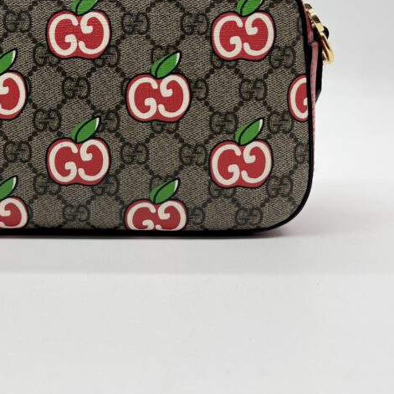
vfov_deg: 33.2
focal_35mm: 50
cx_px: 74
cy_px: 90
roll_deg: +0.1
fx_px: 644
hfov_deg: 33.0
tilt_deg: -5.9
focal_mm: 5.7
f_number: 1.5
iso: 32
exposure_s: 1/129
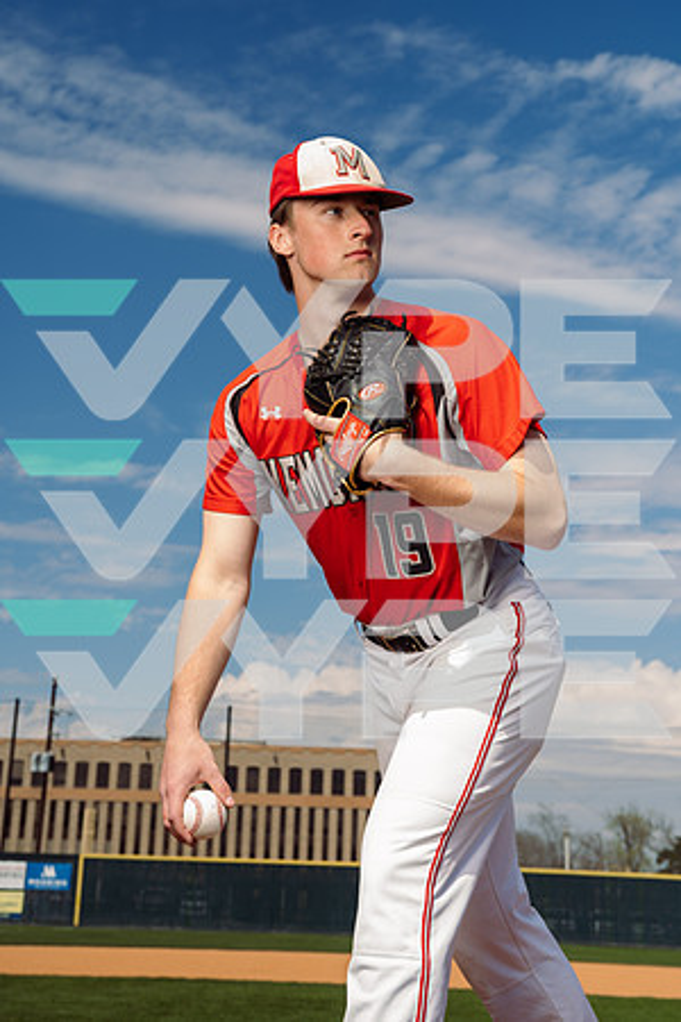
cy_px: 511
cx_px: 340
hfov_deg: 26.5
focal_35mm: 51
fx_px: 1447
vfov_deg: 38.9
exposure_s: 1/250
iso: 64
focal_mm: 51
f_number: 7.1
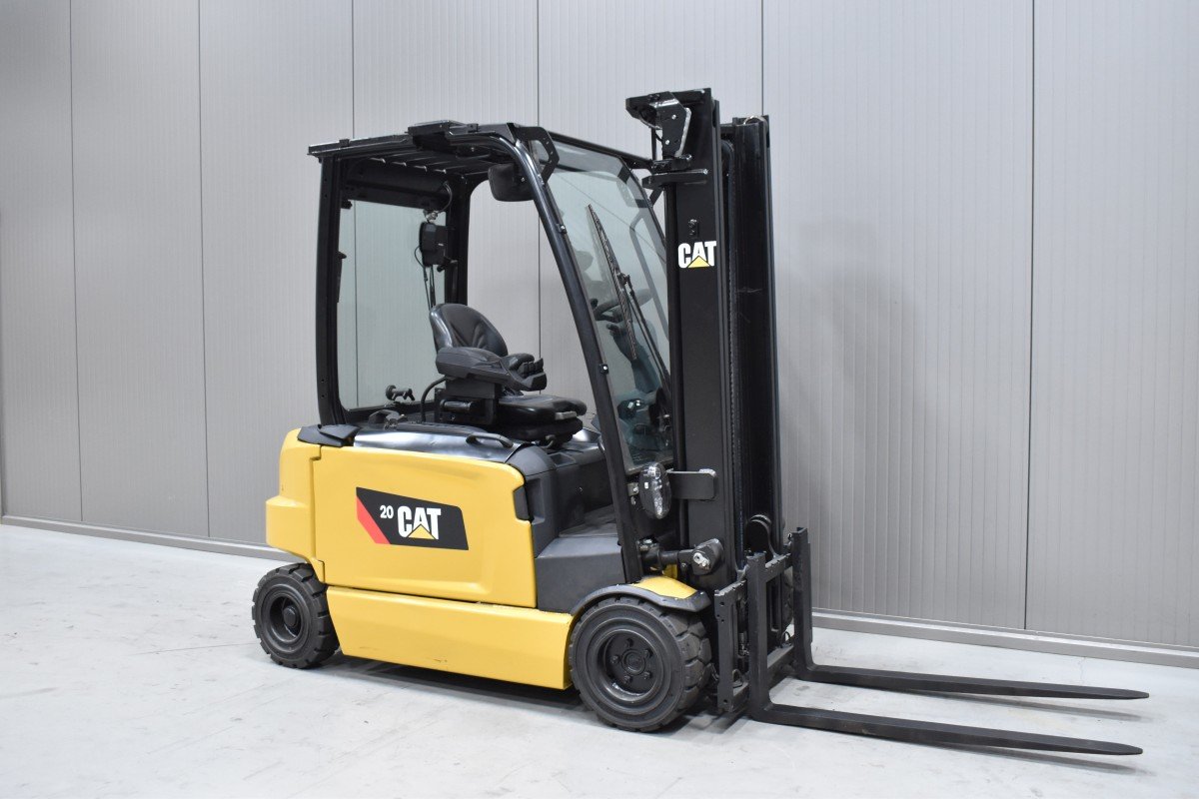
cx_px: 600
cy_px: 400
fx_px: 1149
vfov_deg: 38.4
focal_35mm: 34
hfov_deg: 55.1
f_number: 5
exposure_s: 1/25
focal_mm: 23
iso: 1600
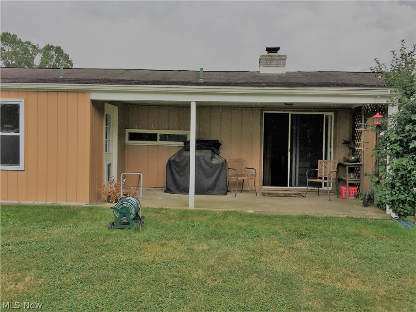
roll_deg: -2.5
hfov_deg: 61.7
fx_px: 349
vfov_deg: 48.2
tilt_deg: -0.4
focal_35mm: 29
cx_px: 208
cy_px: 156
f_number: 2.2
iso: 25
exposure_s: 1/260
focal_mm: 4.15
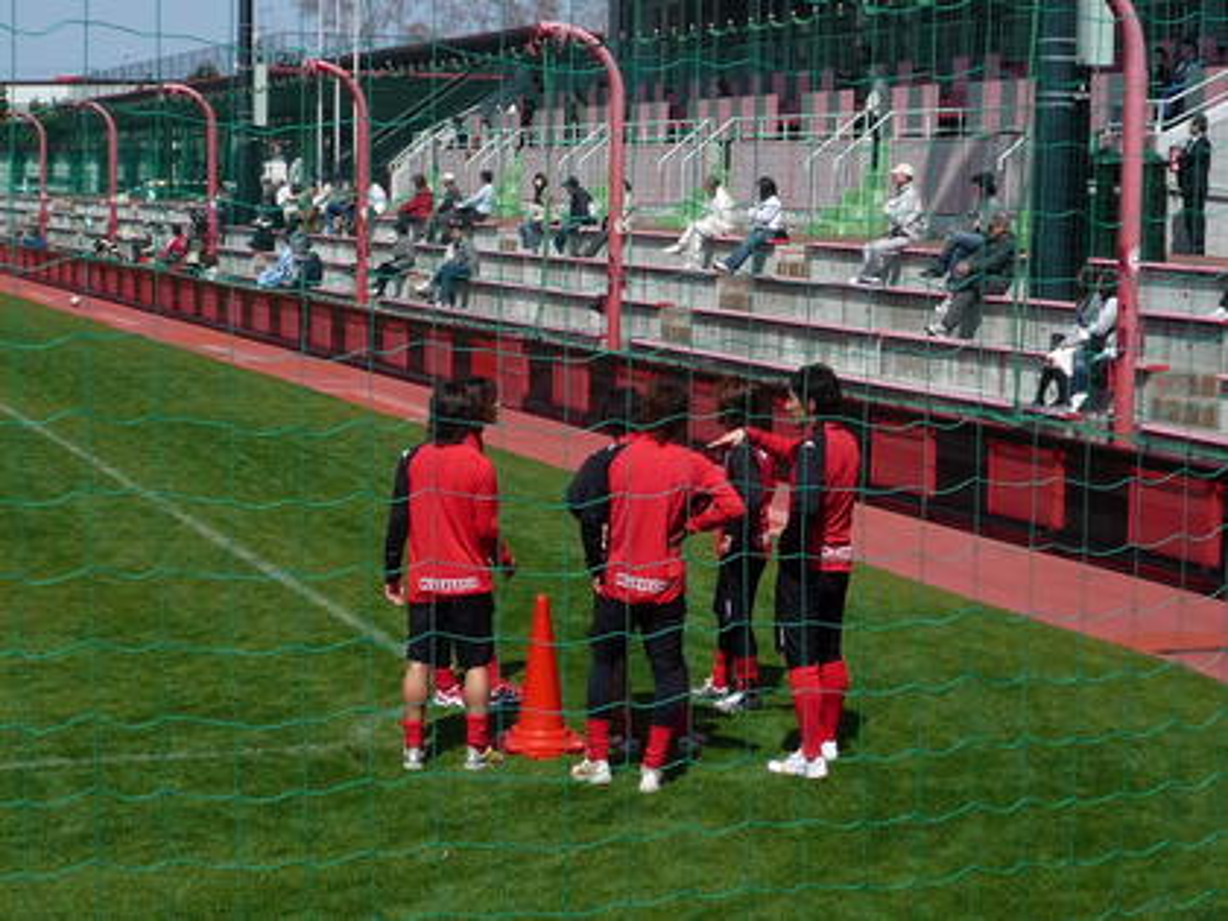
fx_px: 2625
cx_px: 614
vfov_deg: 19.9
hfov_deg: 26.3
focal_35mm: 74
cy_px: 460
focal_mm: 7.3
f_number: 4.5
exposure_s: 1/800
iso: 100
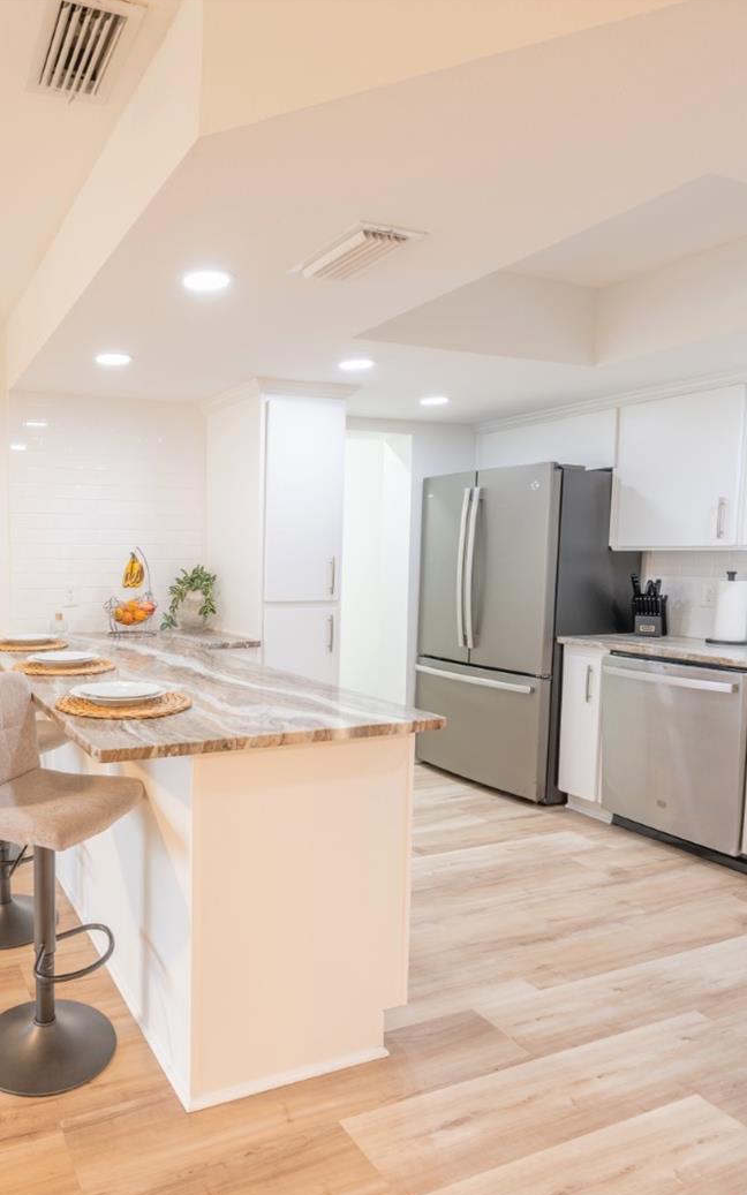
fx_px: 717
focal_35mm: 22
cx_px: 148
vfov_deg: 79.6
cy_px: 607
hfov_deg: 51.5
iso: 125
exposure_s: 1/6
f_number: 8
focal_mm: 14
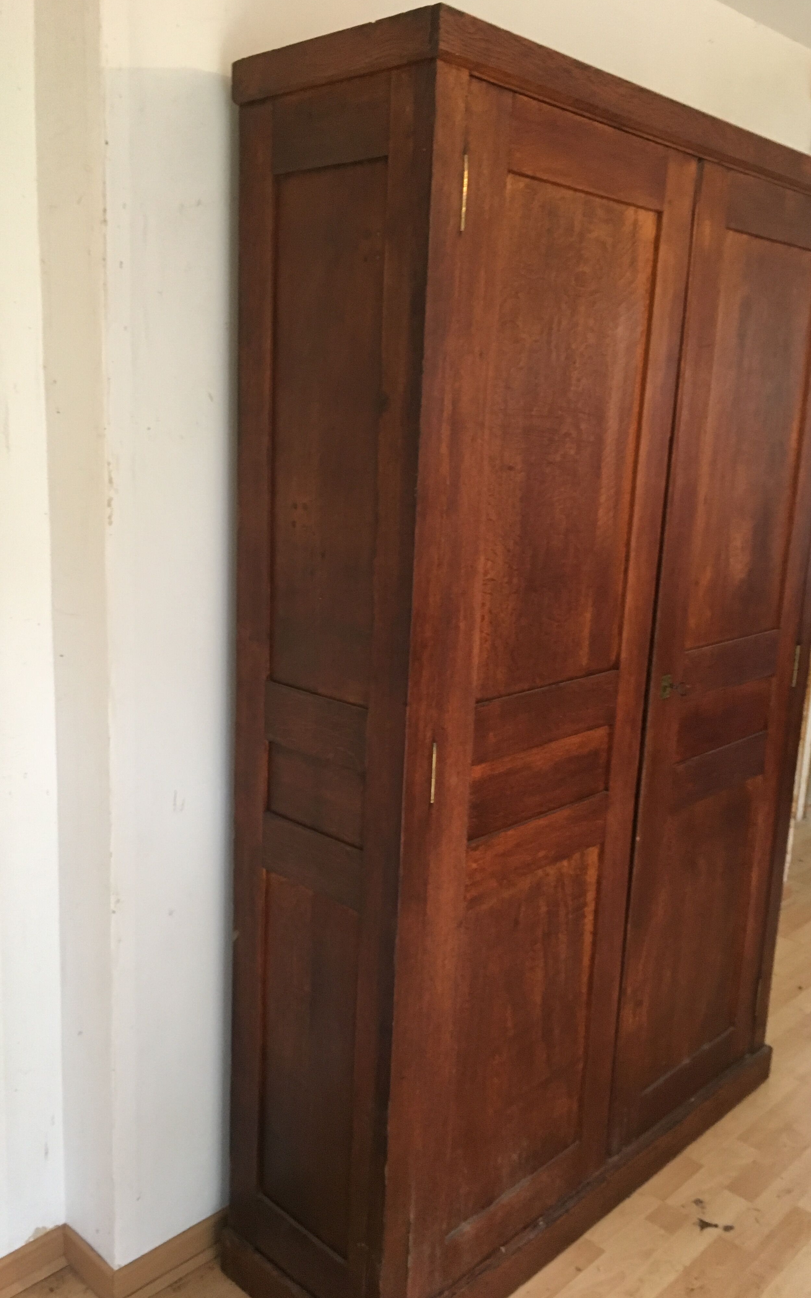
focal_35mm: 31
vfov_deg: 61.2
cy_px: 650
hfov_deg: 40.6
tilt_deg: -12.2
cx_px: 371
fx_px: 1096
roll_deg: -2.1
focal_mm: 4.15
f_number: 2.2
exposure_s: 1/20
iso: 200
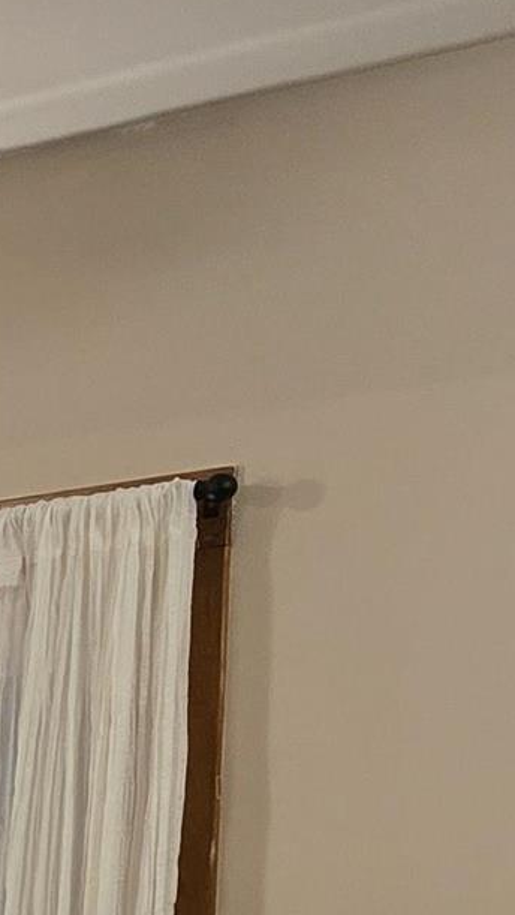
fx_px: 3057
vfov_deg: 15.9
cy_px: 1298
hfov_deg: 7.1
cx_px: -1567
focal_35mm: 126
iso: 640
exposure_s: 1/120
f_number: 1.7
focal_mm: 6.3
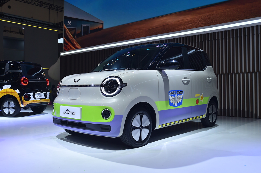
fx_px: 253
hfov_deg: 54.5
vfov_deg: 37.8
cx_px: 130
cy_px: 86
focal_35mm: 35
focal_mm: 35
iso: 320
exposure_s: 1/250
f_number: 4.5
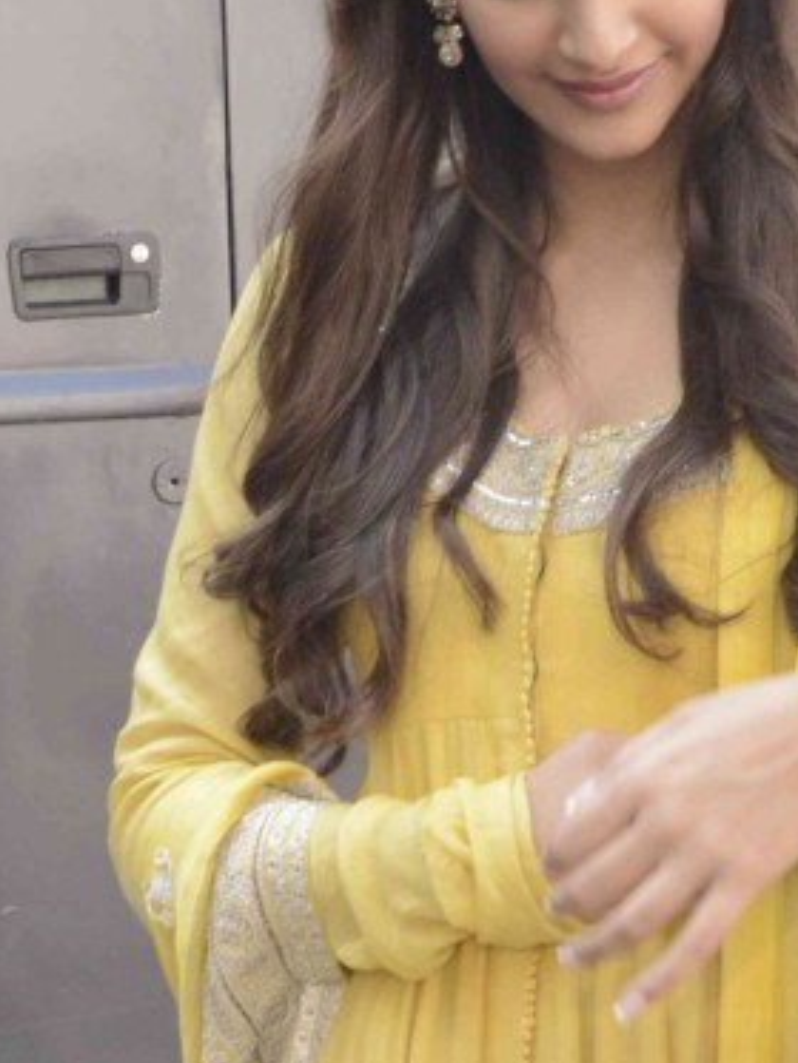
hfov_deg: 12.1
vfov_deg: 15.8
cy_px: 1083
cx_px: 638
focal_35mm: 122
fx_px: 3746
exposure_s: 1/200
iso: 800
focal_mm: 21
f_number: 9
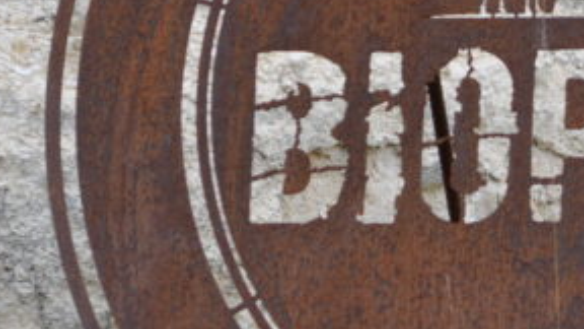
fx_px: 7433
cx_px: 657
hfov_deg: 4.5
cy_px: 78
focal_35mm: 480
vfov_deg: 2.5
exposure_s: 1/160
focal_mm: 86
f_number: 6.3
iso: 100
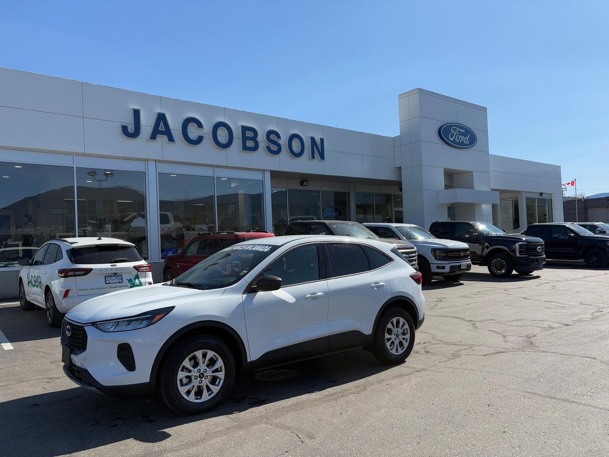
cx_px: 304
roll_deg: +2.5
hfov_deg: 67.3
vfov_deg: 53.1
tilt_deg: +1.0
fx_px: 457
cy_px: 228
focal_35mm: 26
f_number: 1.6
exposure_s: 1/3623
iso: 50
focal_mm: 5.96
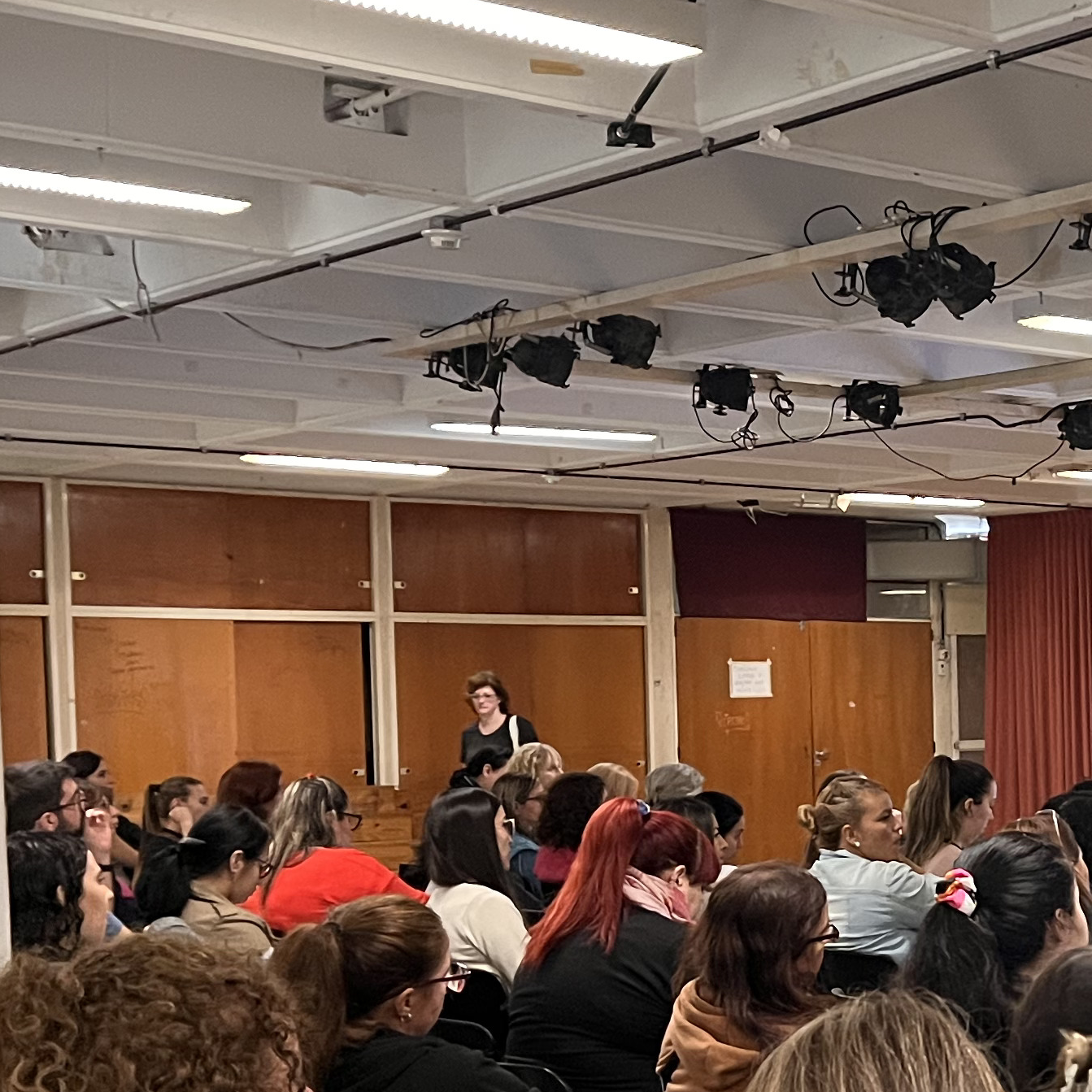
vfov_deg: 24.7
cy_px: 837
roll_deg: +2.0
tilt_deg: -4.8
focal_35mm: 69
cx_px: 1307
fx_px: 2463
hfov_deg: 23.0
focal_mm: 5.1
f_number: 1.6
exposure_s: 1/50
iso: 500
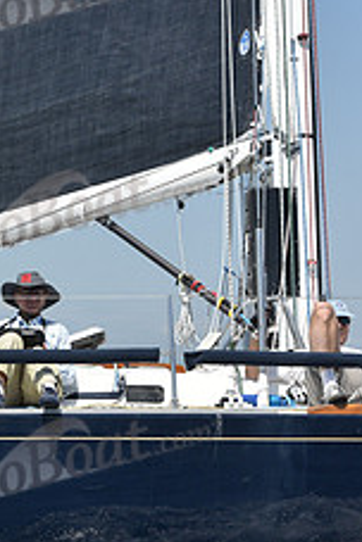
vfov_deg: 9.8
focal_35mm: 209
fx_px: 3152
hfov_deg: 6.5
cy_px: 377
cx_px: -245
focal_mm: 82
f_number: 8
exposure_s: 1/1250
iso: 250
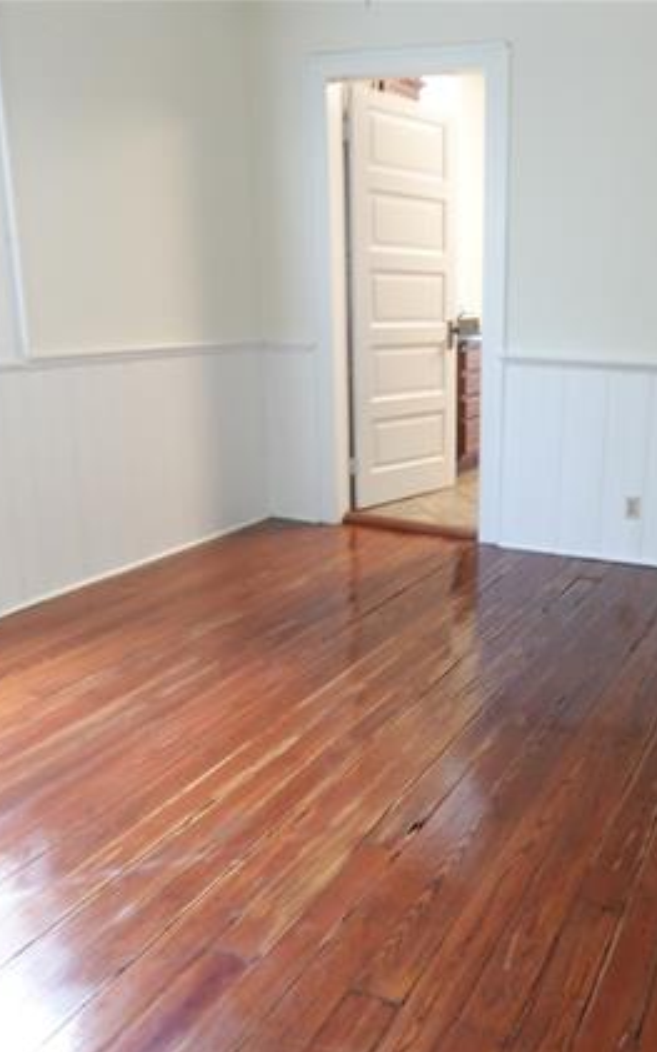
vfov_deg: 61.2
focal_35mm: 31
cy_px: 530
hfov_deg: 39.1
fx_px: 888
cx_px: 522
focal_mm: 7.6
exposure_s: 1/80
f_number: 2
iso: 800
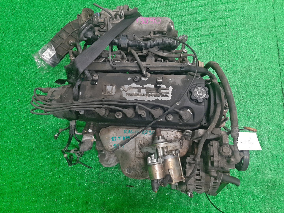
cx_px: 142
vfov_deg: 53.1
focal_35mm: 26
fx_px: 213
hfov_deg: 67.3
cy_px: 106
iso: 130
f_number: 1.7
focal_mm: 3.93
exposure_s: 1/50
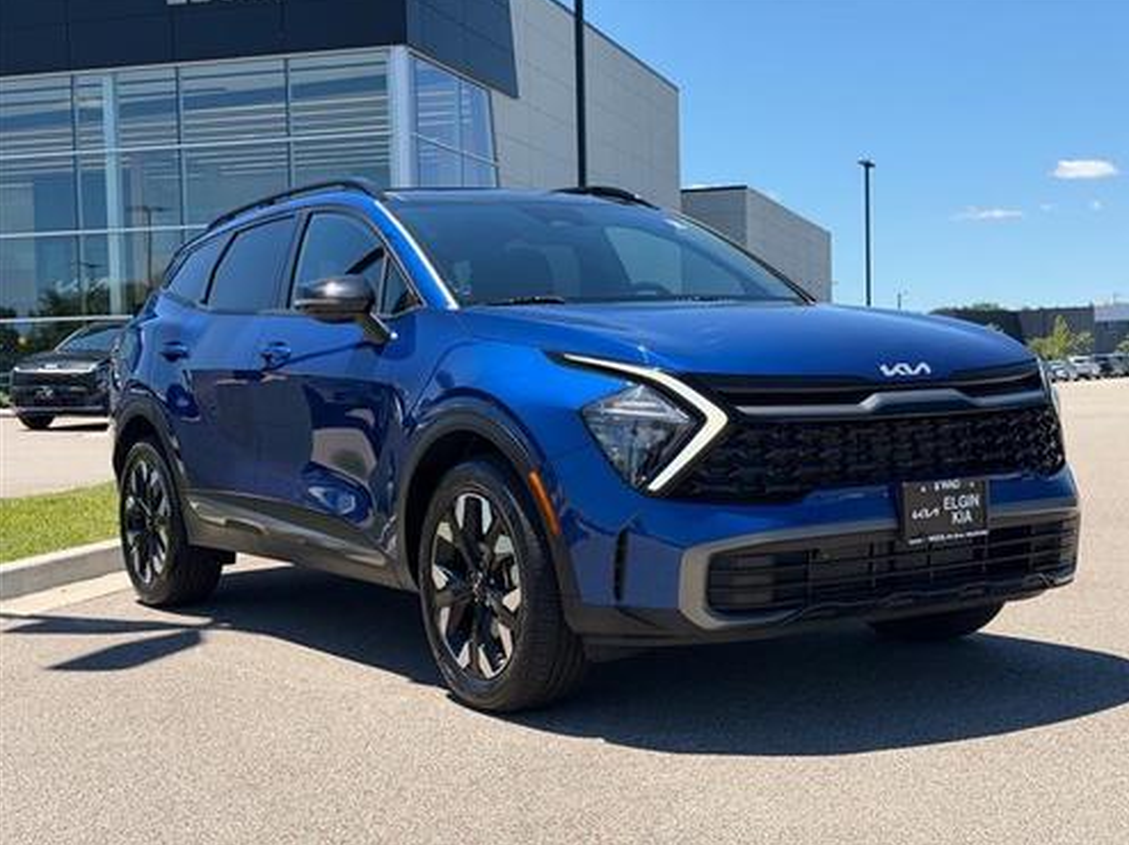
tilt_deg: -0.9
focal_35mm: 49
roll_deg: +1.2
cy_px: 418
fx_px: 1597
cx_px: 574
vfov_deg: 29.7
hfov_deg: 38.9
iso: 64
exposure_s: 1/2494
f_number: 1.78
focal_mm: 6.76
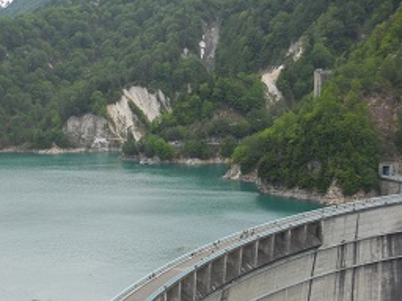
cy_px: 259
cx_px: 177
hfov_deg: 27.0
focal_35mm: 72
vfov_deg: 20.1
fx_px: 836
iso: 125
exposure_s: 1/400
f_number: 3.6
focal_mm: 7.1
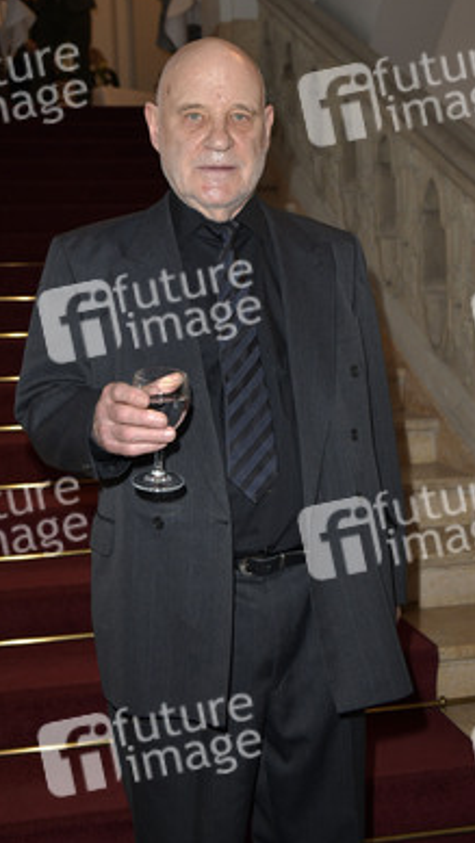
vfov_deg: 47.3
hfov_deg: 27.7
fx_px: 962
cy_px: 420
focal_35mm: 43
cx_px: 213
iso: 1250
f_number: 5.6
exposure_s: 1/200
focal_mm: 40
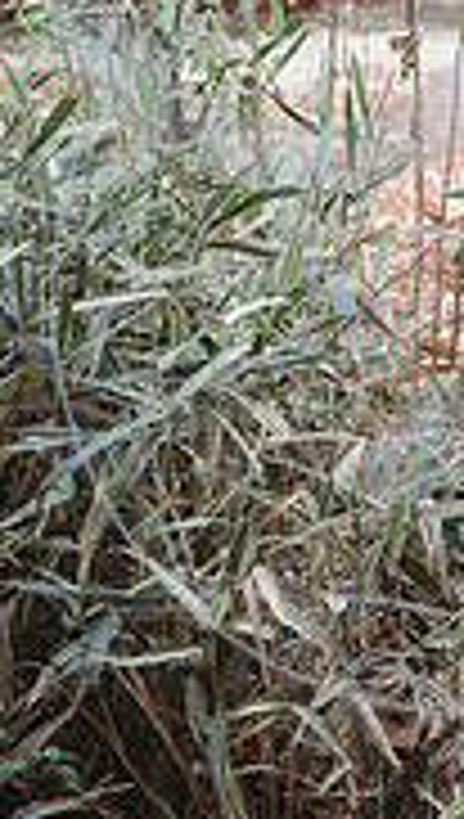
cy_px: -45
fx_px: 3941
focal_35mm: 181
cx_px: 671
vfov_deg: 11.7
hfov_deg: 6.7
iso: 160
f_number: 2.8
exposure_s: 1/250
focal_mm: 70
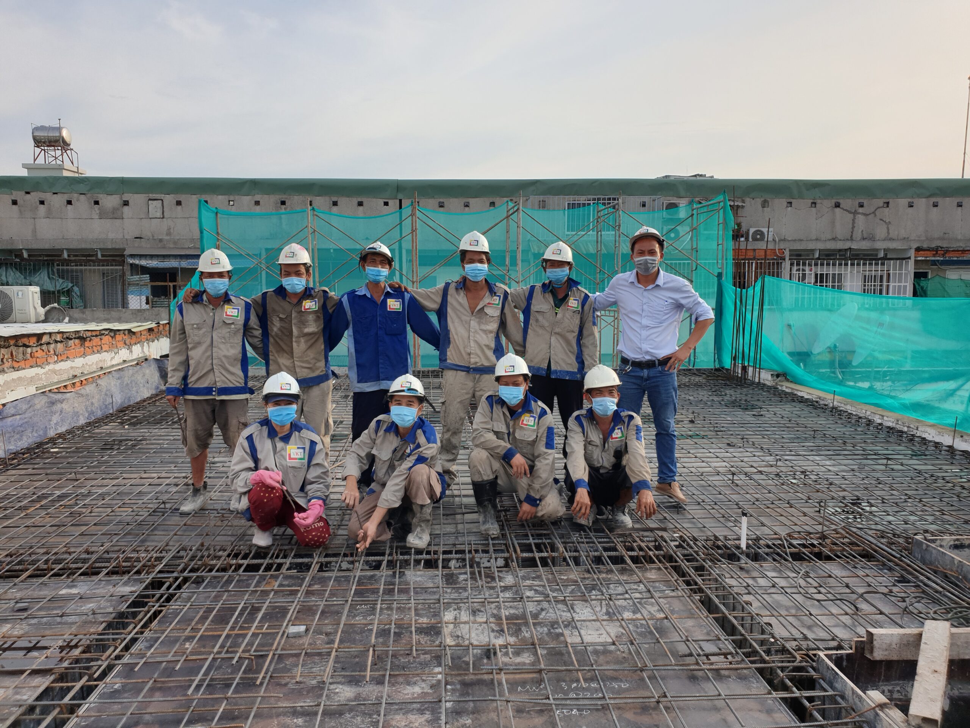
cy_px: 364
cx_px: 485
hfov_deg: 67.3
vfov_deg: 53.1
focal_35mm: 26
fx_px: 729
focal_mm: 4.3
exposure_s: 1/992
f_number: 2.4
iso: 50
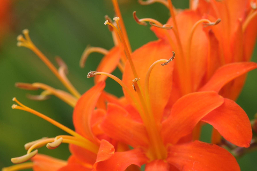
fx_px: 1344
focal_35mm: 189
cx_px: 134
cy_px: 99
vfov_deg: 7.3
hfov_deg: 10.9
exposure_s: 1/200
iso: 200
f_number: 8
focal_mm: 105
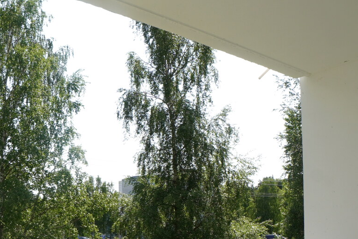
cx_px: 150
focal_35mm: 42
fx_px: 418
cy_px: 223
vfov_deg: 30.3
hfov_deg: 46.2
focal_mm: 10
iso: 100
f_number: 13
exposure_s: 1/60
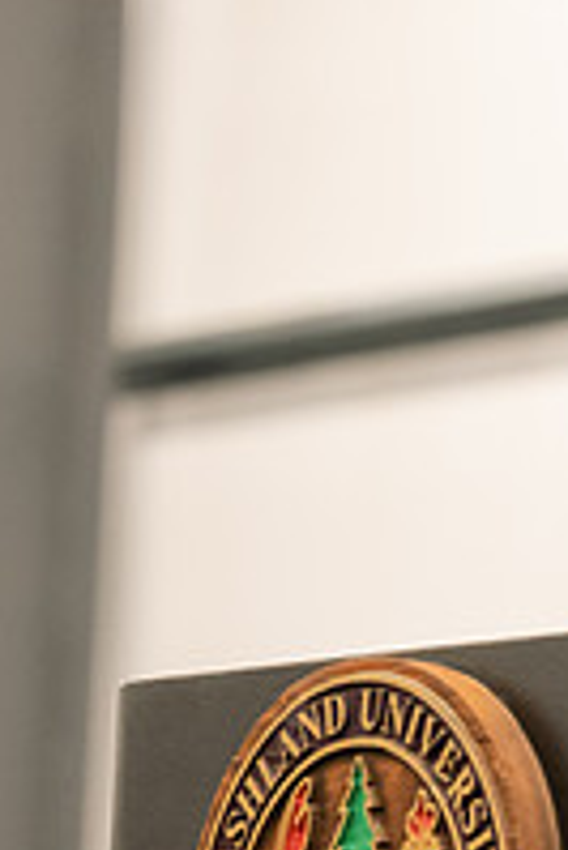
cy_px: 545
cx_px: 1051
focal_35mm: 326
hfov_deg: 4.2
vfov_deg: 6.3
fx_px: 7701
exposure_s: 1/200
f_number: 3.2
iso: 3200
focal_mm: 112
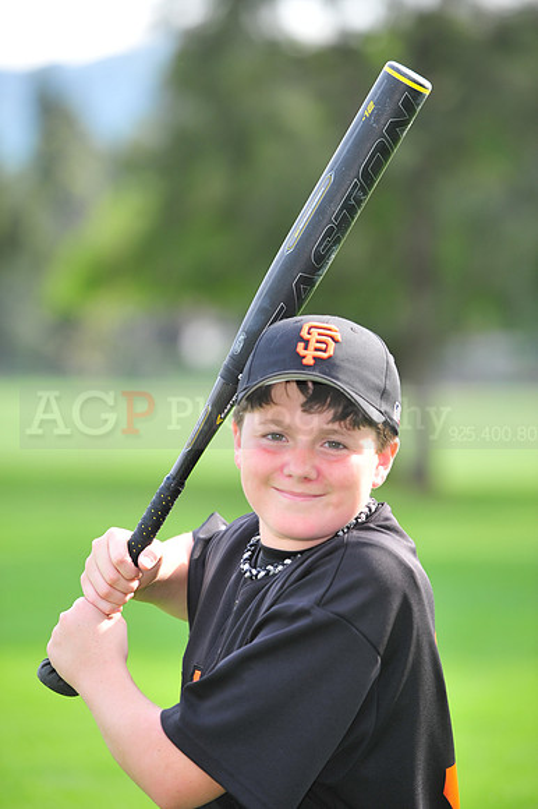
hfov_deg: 6.9
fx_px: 4488
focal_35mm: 200
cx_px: 269
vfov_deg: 10.3
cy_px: 404
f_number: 4.5
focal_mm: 200
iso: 400
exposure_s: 1/400
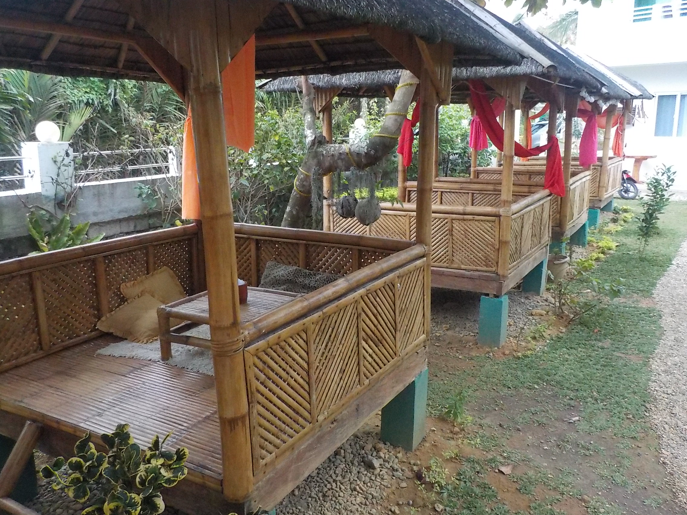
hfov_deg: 60.0
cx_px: 344
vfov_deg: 46.8
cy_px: 258
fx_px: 595
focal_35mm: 30
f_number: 3.3
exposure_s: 1/250
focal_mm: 4.1
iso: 800
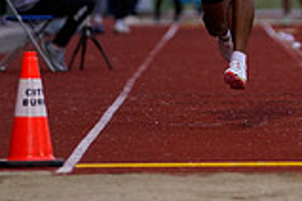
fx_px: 5226
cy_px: -101
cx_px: 255
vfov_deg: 2.2
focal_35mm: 623
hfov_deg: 3.3
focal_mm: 171
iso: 2500
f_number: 2.8
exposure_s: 1/1600
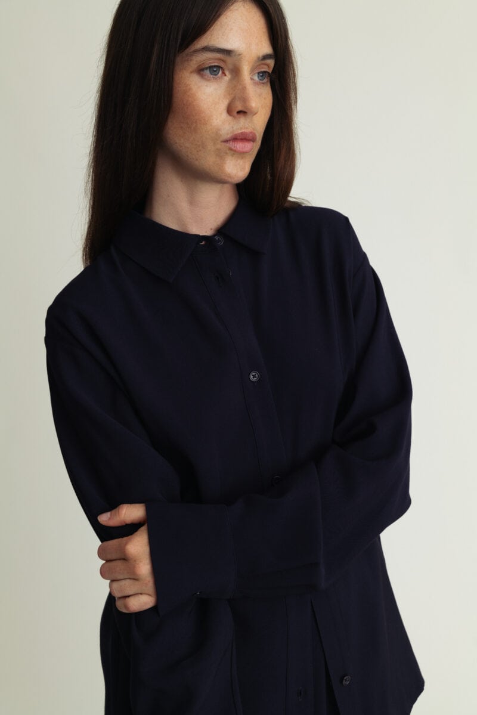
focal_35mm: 44
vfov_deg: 44.5
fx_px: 874
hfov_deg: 30.5
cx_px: 238
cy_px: 358
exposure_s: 1/200
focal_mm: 44
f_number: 8
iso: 200
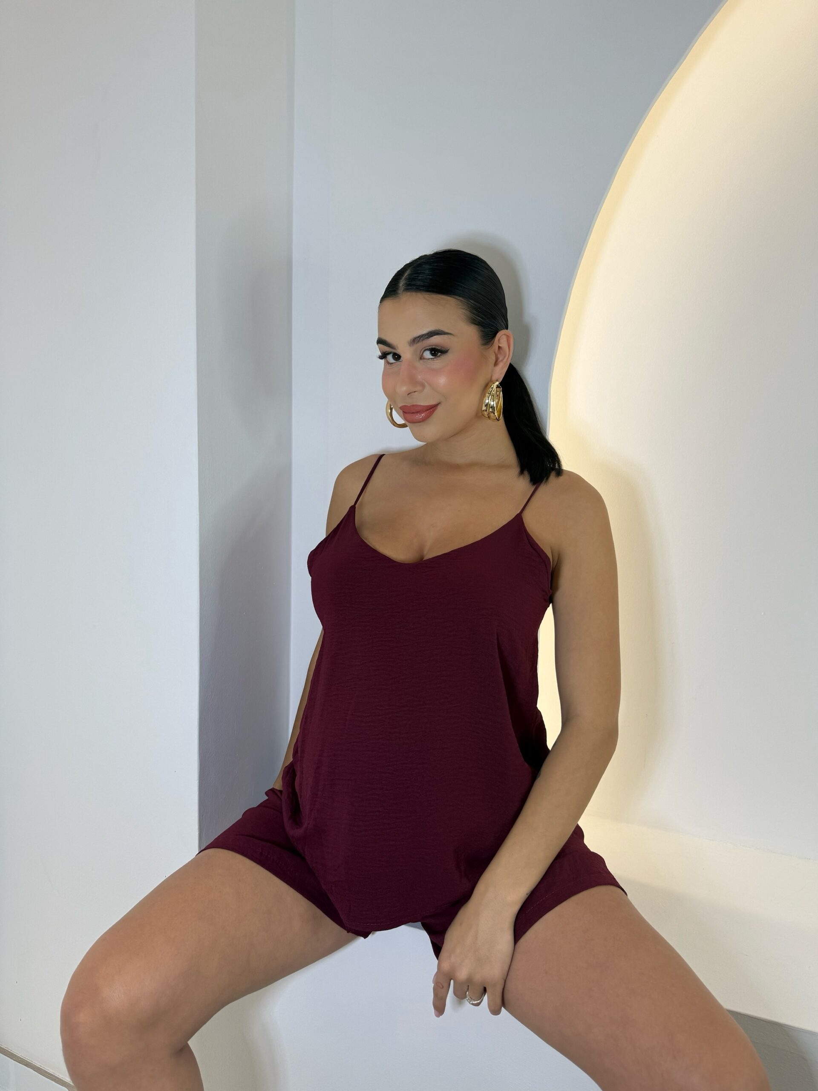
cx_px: 409
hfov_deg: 56.8
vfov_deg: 71.6
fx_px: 756
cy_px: 546
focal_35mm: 24
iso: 80
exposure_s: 1/353
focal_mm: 6.76
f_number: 1.78
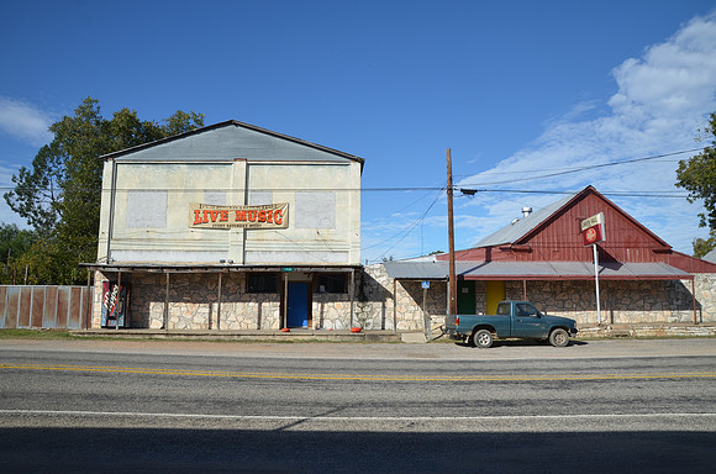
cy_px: 237
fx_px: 506
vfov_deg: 50.2
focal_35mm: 26
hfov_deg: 70.6
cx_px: 358
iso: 200
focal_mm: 17
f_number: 7.1
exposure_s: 1/200
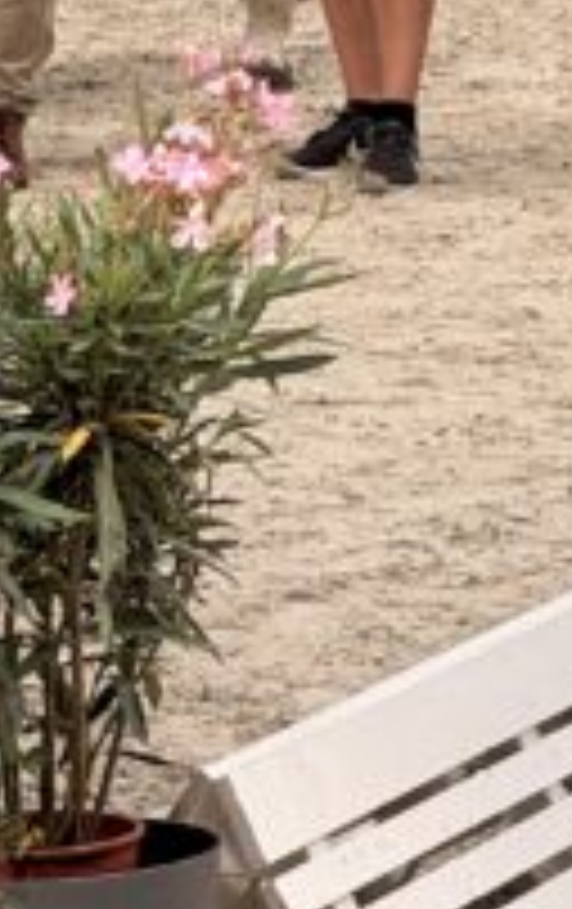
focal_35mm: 455
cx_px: -412
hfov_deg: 2.9
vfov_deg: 4.6
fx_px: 11301
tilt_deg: -3.5
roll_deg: +1.4
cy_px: -333
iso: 64
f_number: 2.8
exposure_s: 1/101
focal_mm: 15.66
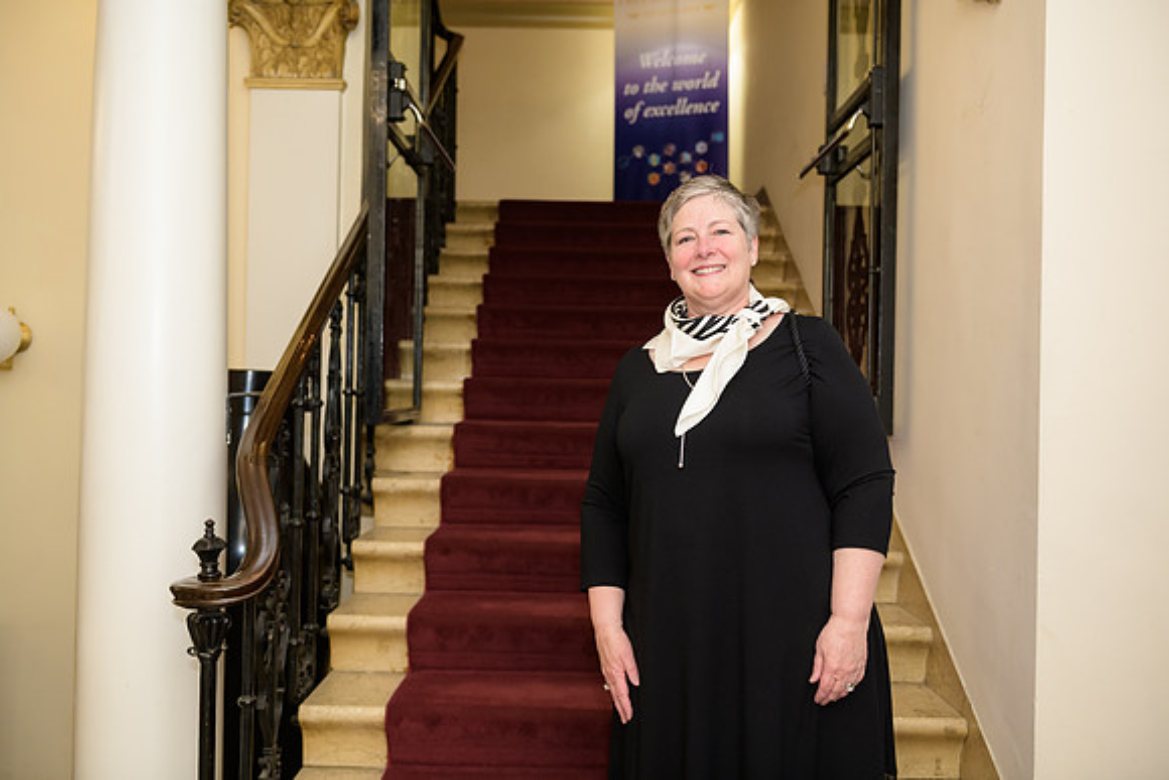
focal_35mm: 34
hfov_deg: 55.8
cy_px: 390
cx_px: 584
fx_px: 1104
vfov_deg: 38.9
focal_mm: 34
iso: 1000
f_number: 3.2
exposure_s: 1/125
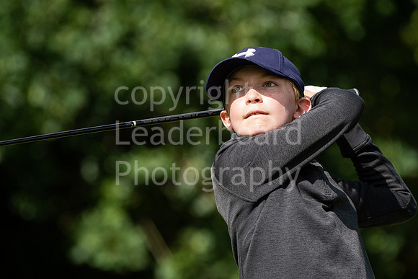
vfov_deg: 2.0
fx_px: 7839
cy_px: 140
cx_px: 209
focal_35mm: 675
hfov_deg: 3.1
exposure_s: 1/2000
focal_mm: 450
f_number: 6.3
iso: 1000
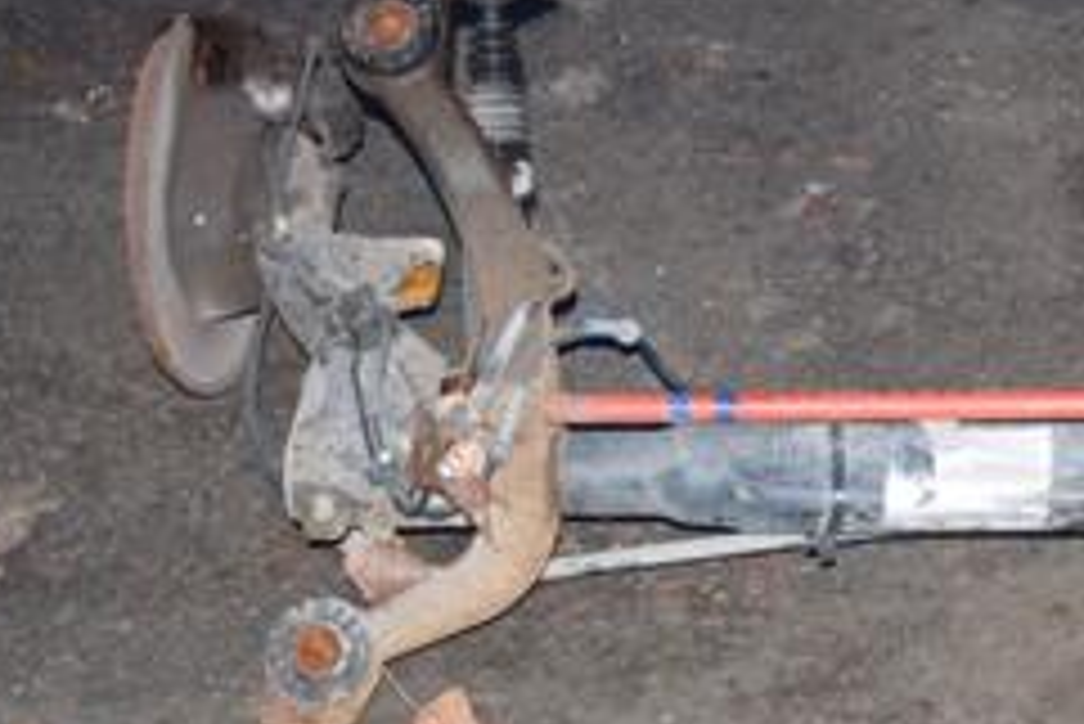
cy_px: 373
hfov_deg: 21.1
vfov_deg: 14.7
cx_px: 1071
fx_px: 2809
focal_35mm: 93
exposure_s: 1/60
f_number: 5
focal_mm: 25
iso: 800
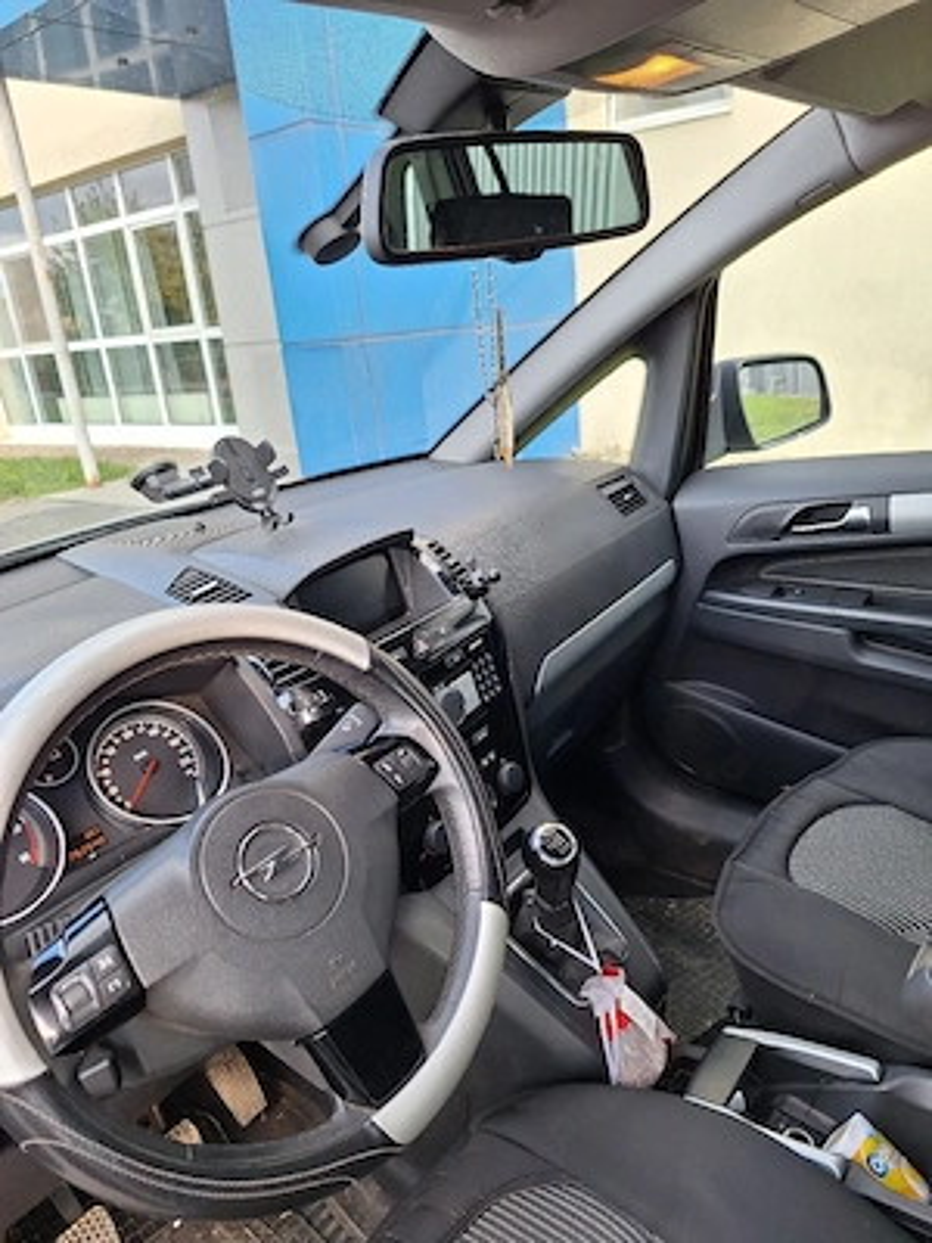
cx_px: 466
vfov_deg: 73.9
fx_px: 826
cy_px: 622
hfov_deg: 58.9
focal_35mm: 23
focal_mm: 5.54
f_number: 1.8
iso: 40
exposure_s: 1/169
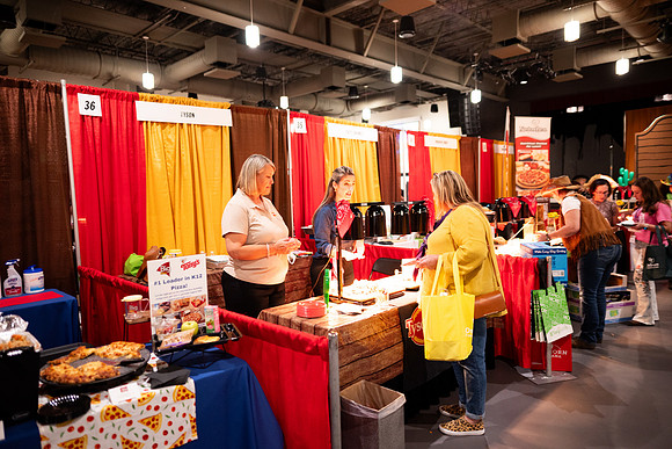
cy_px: 224
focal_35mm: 24
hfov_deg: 73.7
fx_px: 448
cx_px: 336
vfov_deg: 53.2
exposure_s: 1/200
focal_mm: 24
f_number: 1.8
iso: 1250
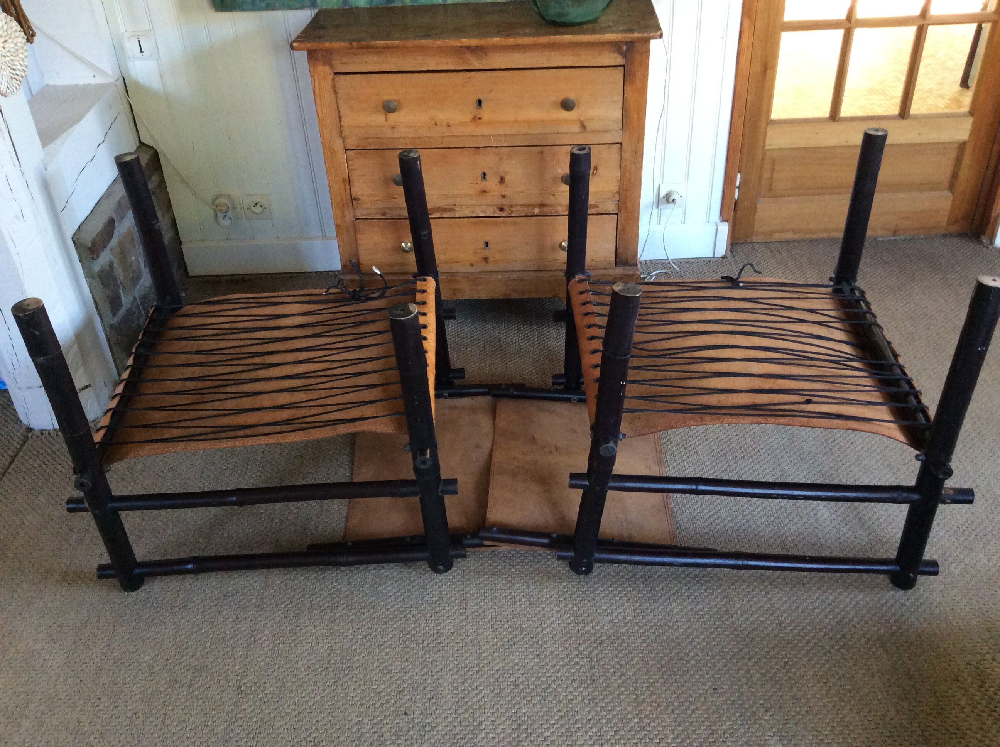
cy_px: 374
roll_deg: +3.7
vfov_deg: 44.1
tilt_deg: -35.1
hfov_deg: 56.9
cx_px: 500
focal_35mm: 32
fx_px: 923
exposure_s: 1/25
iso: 160
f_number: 2.4
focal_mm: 3.3
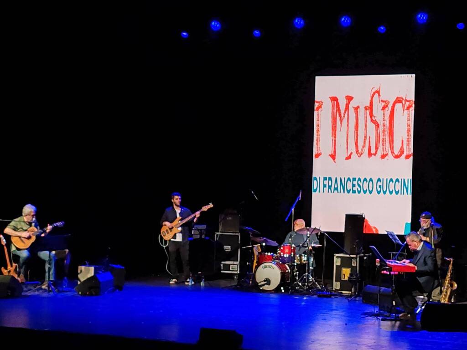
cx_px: 234
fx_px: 1255
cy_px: 175
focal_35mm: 93
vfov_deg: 15.9
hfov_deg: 21.1
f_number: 1.9
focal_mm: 6.12
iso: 800
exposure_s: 1/100
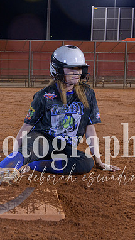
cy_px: 119
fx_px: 445
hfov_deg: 17.0
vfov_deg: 30.1
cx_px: 14
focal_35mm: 70
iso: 2000
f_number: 5
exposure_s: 1/80
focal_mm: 44
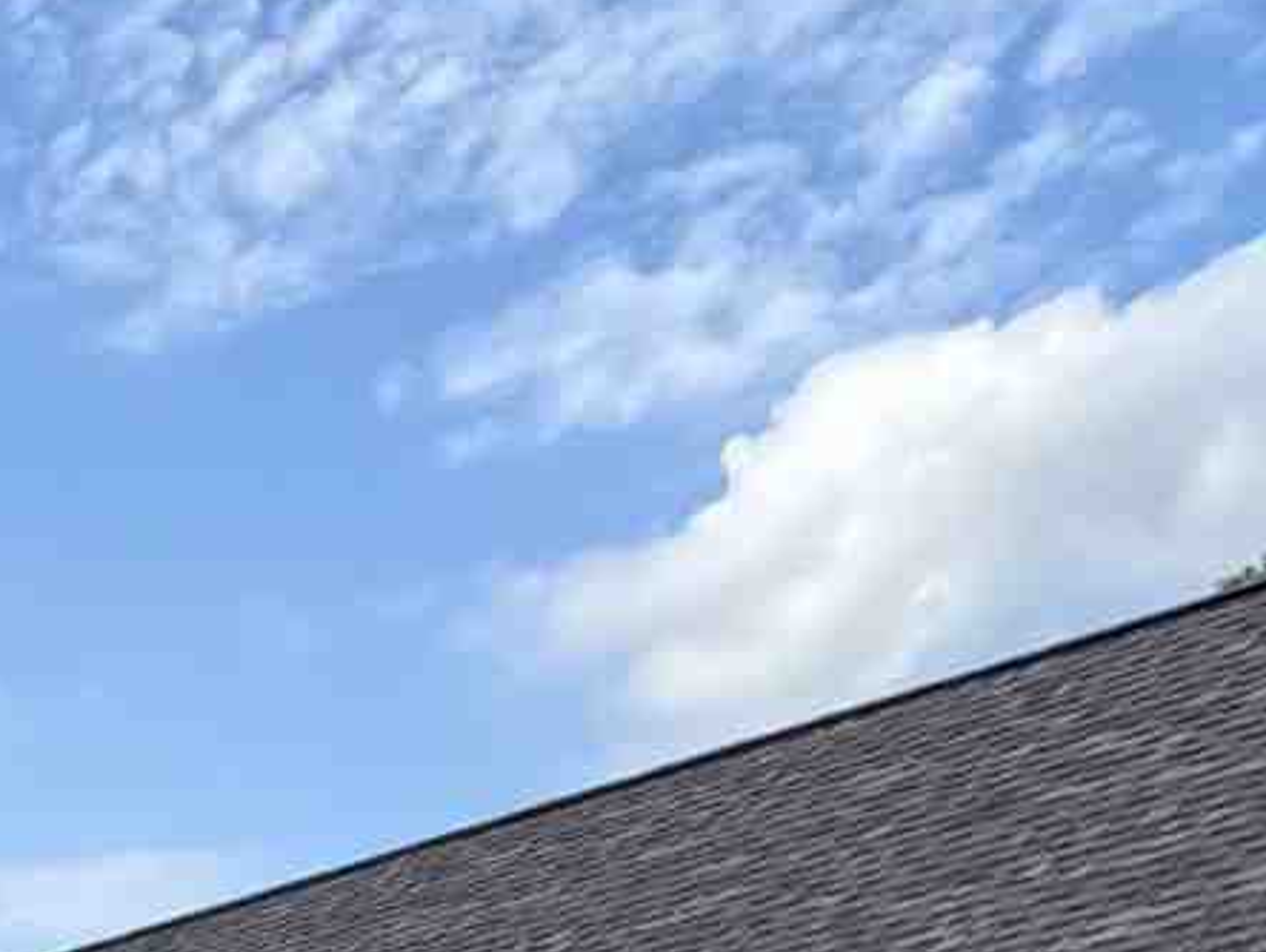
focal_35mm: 97
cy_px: 1750
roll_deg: +1.4
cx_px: 80
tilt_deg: -0.4
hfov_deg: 19.8
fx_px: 3550
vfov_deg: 13.6
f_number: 2.2
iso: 40
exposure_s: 1/770
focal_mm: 2.22
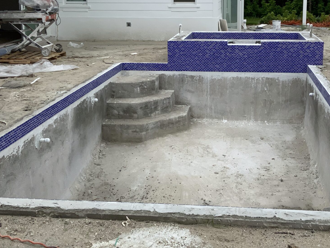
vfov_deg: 28.3
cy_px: 75
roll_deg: +1.3
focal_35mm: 51
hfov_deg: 37.3
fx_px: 486
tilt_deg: -12.1
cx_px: 198
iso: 16
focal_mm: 3
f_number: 1.8
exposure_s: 1/709
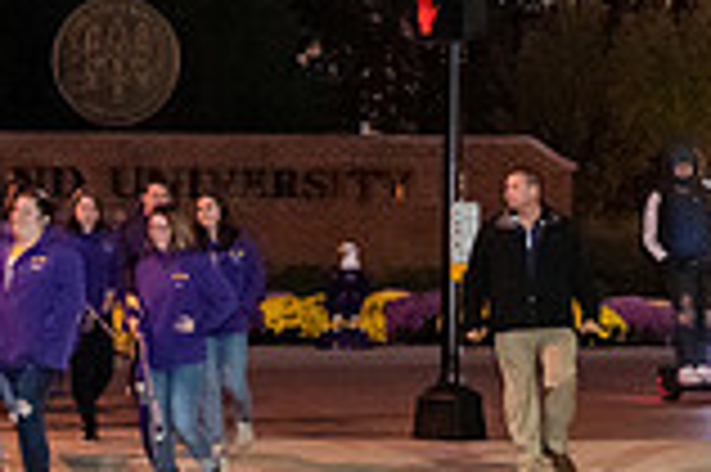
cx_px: -446
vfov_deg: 6.8
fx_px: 3985
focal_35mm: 202
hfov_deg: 9.8
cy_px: 263
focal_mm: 55
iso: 6400
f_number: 4.5
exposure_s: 1/60
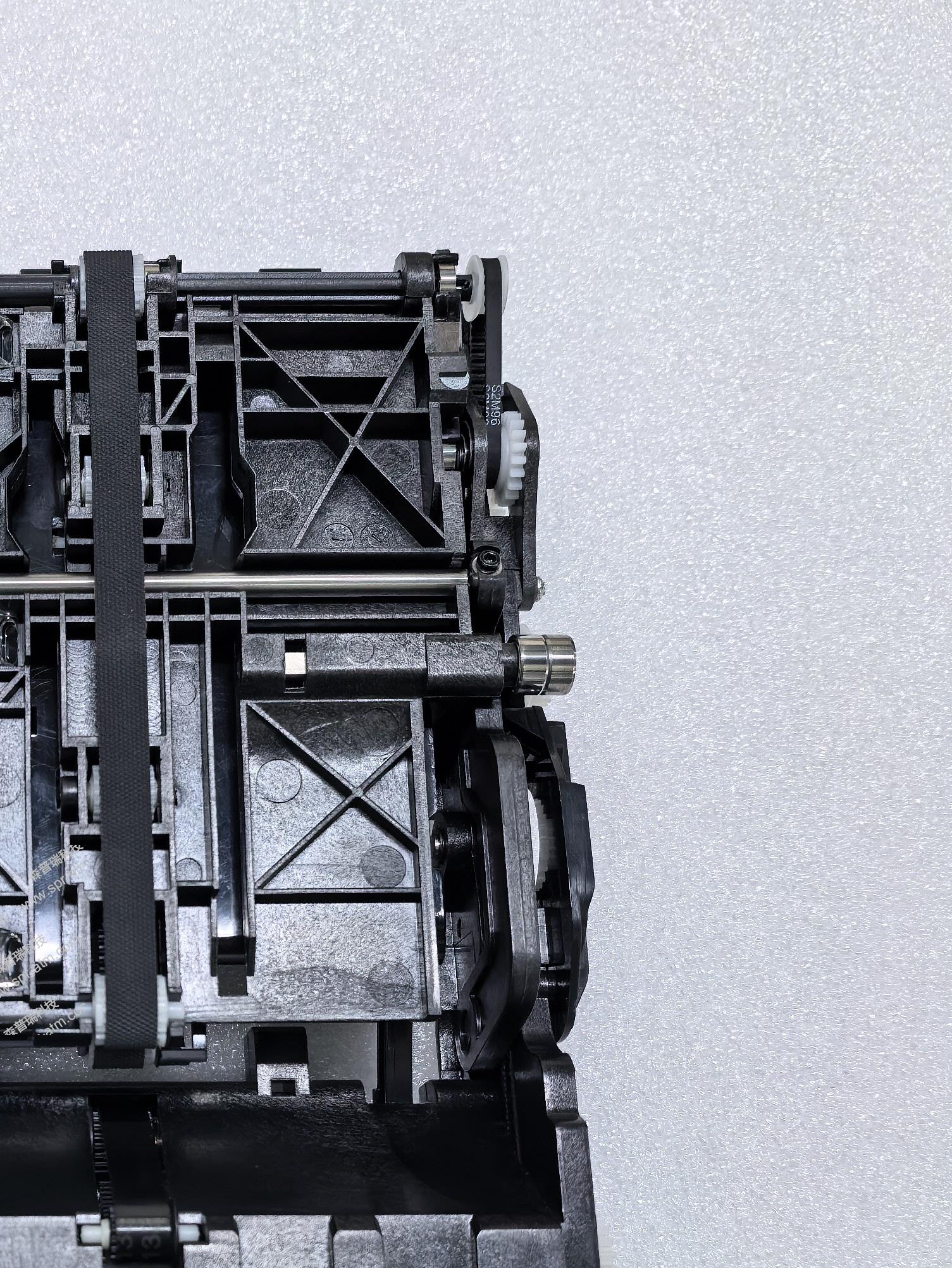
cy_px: 940
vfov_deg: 38.0
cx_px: -10
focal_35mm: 49
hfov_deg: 27.8
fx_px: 1796
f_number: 2
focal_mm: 6.98
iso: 160
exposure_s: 1/100
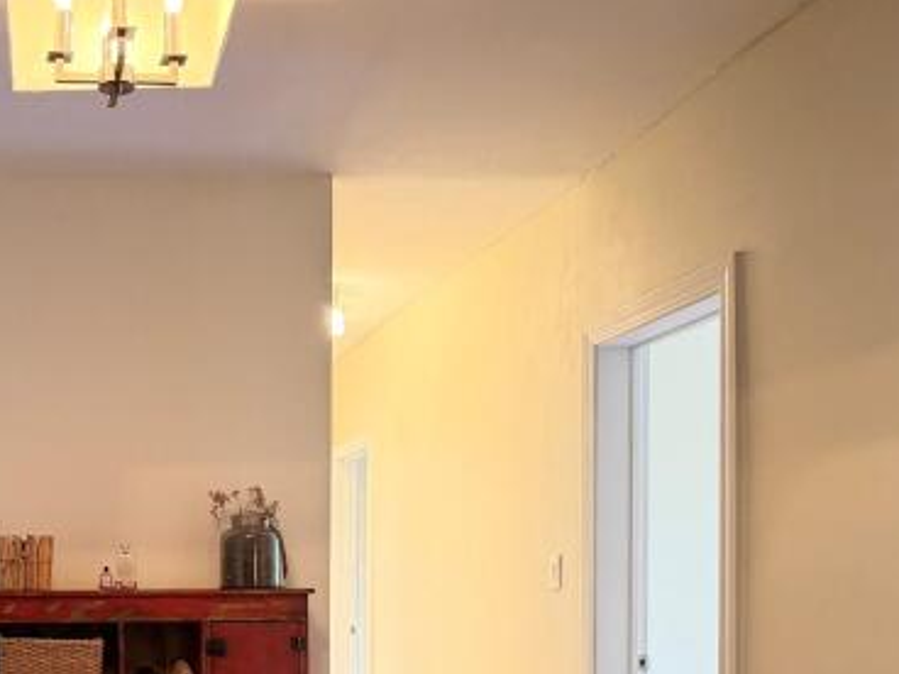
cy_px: 613
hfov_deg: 37.2
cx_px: 51
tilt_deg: -1.4
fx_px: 1221
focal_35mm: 47
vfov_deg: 29.5
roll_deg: +0.9
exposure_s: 1/60
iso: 500
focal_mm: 6.76
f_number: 1.78
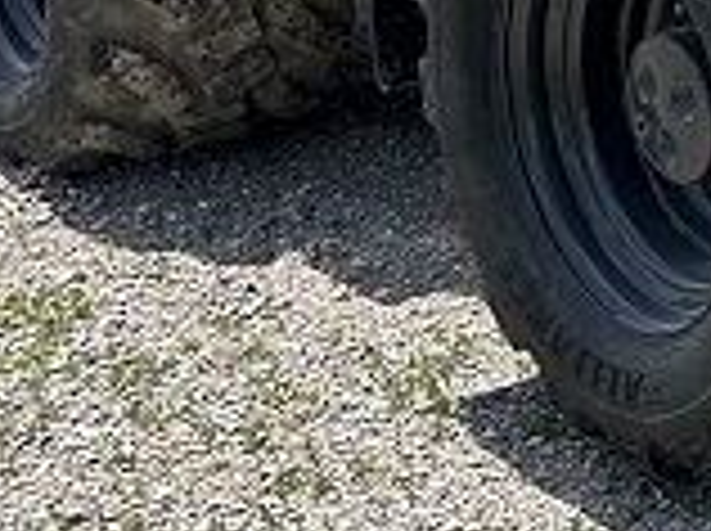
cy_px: -166
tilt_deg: -12.6
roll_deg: +2.0
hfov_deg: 12.6
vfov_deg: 10.9
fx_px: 2707
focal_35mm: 132
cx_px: 1534
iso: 50
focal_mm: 5.7
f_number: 1.5
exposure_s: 1/2632
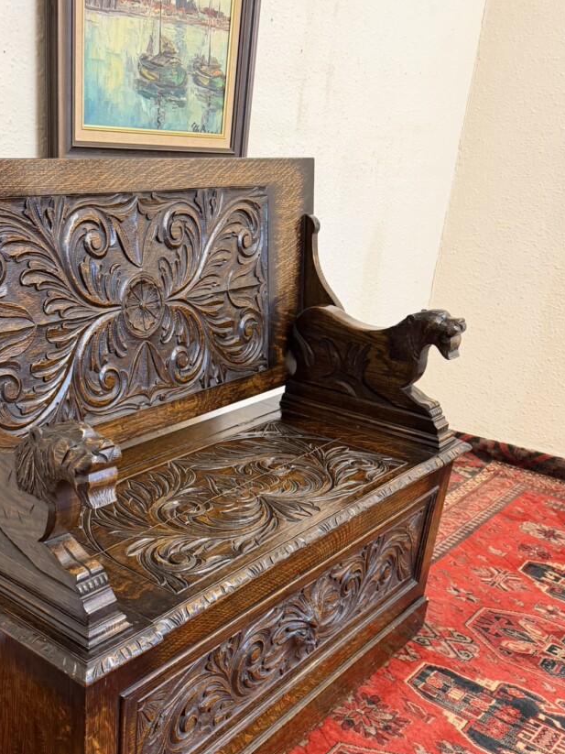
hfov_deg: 39.8
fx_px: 762
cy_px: 489
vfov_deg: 51.8
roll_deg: -2.4
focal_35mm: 35
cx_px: 159
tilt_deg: -25.1
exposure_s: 1/50
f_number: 1.78
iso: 320
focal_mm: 6.76
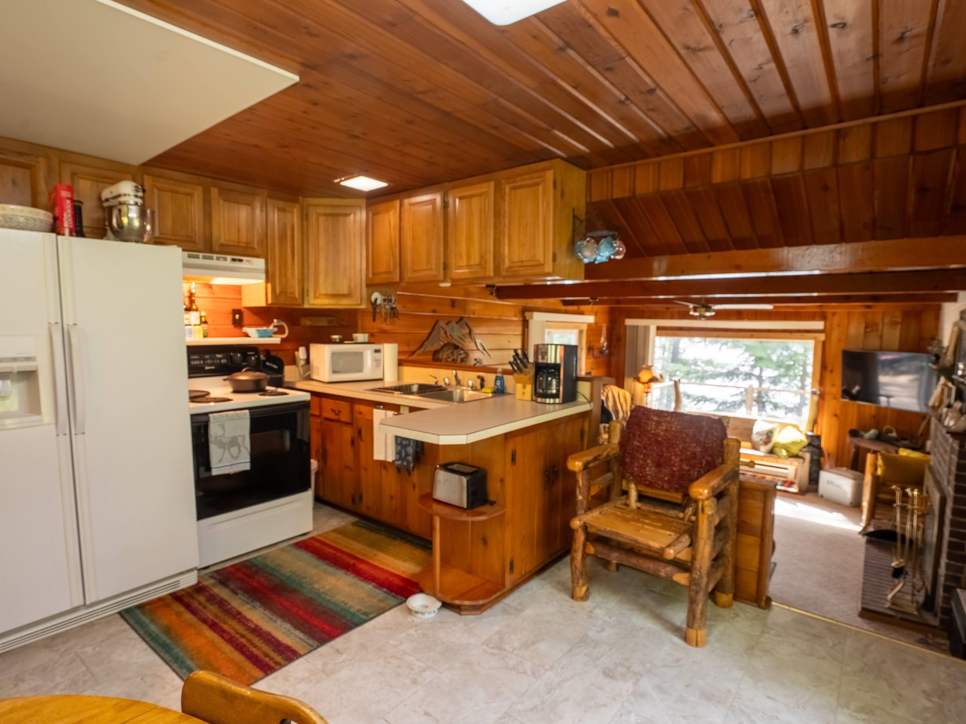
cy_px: 372
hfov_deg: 87.6
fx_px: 502
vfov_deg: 71.6
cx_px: 453
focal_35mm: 18
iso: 400
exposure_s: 1/160
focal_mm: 16
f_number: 8
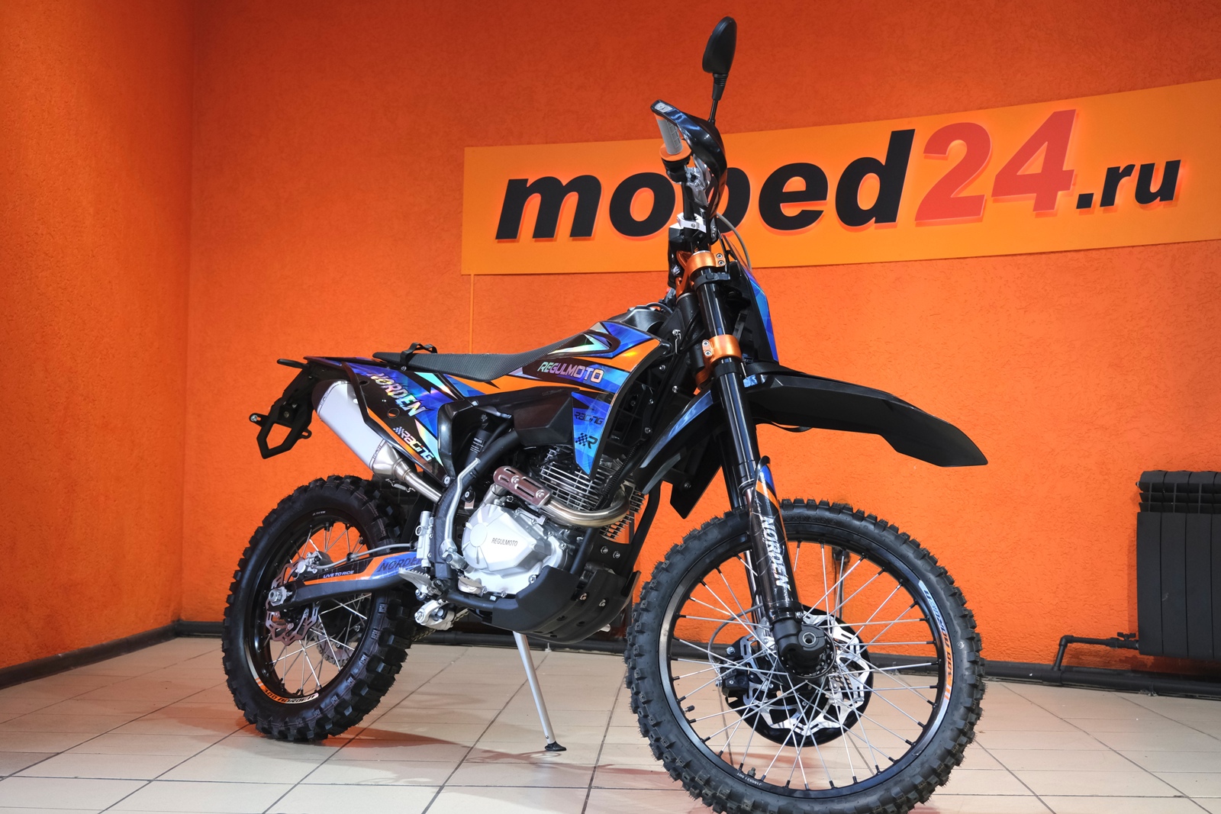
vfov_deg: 27.5
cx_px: 610
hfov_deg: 40.3
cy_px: 407
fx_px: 1662
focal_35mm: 49
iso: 1600
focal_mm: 32.5
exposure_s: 1/100
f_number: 4
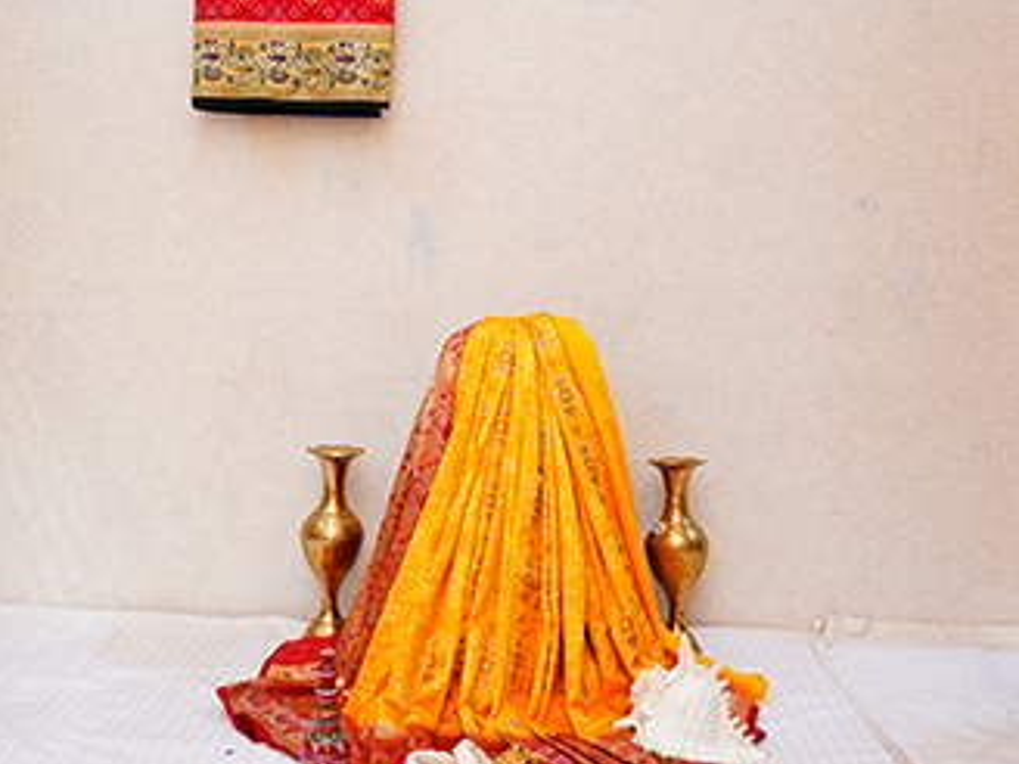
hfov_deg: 45.8
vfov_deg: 34.8
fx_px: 1207
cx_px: 505
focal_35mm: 41
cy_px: 248
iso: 800
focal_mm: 28
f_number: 4
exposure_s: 1/100
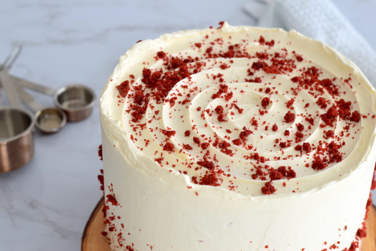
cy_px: 126
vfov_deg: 18.2
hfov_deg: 27.0
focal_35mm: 75
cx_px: 188
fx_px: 784
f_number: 6.3
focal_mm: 50
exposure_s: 1/60
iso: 400
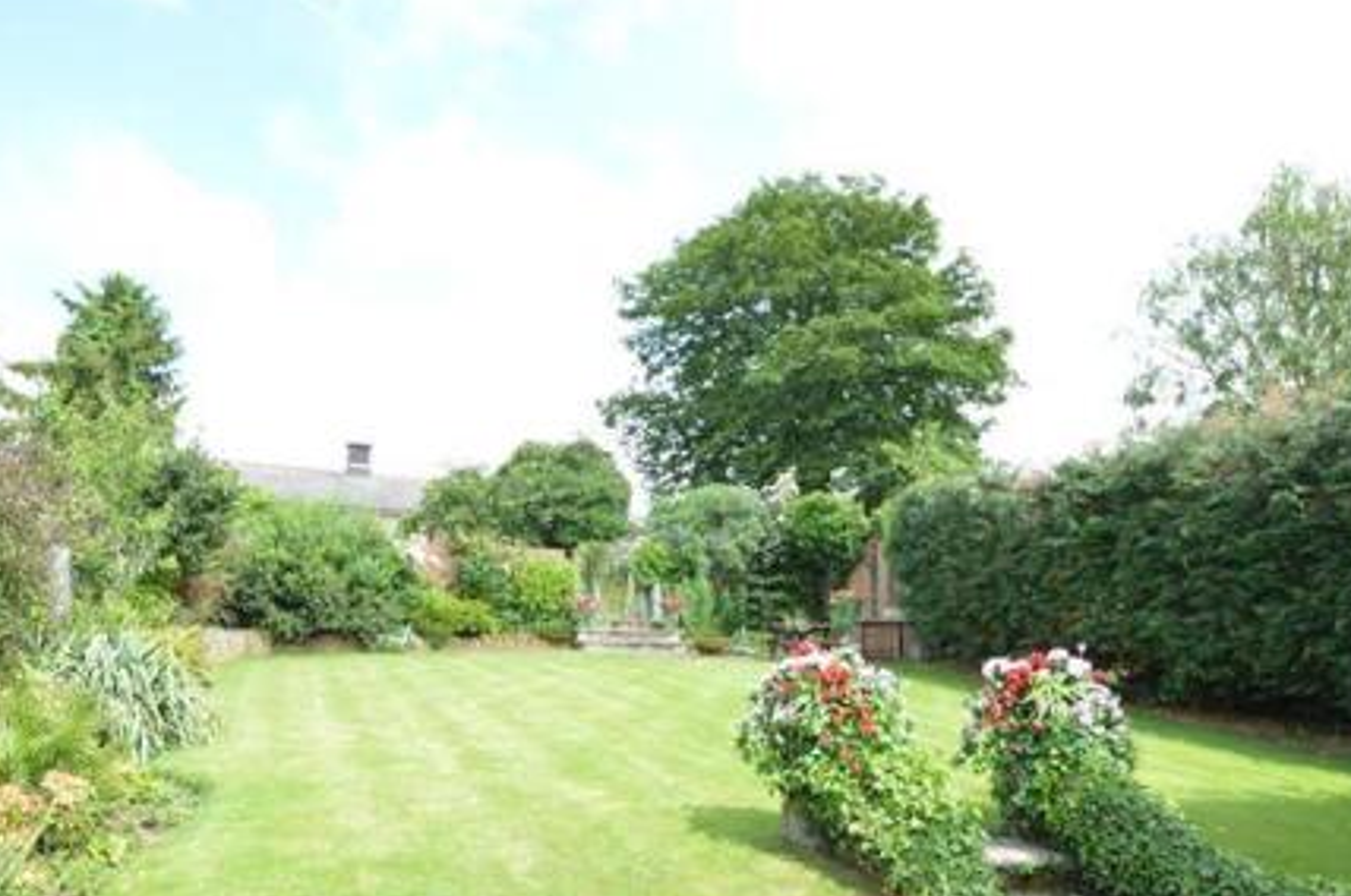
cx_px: 603
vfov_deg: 54.4
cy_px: 552
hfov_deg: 75.9
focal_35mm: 23
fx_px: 862
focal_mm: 10
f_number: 5.6
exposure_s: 1/125
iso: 100
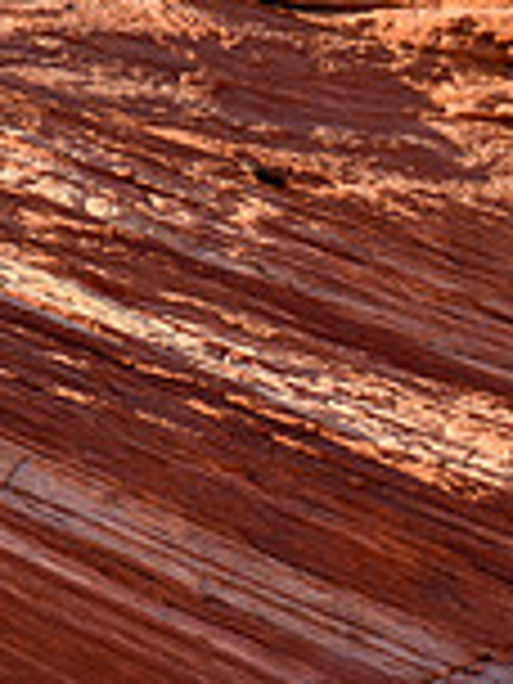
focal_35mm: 576
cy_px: 918
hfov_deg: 2.6
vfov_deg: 3.4
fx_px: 11382
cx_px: 266
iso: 200
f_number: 11
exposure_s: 1/15
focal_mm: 135
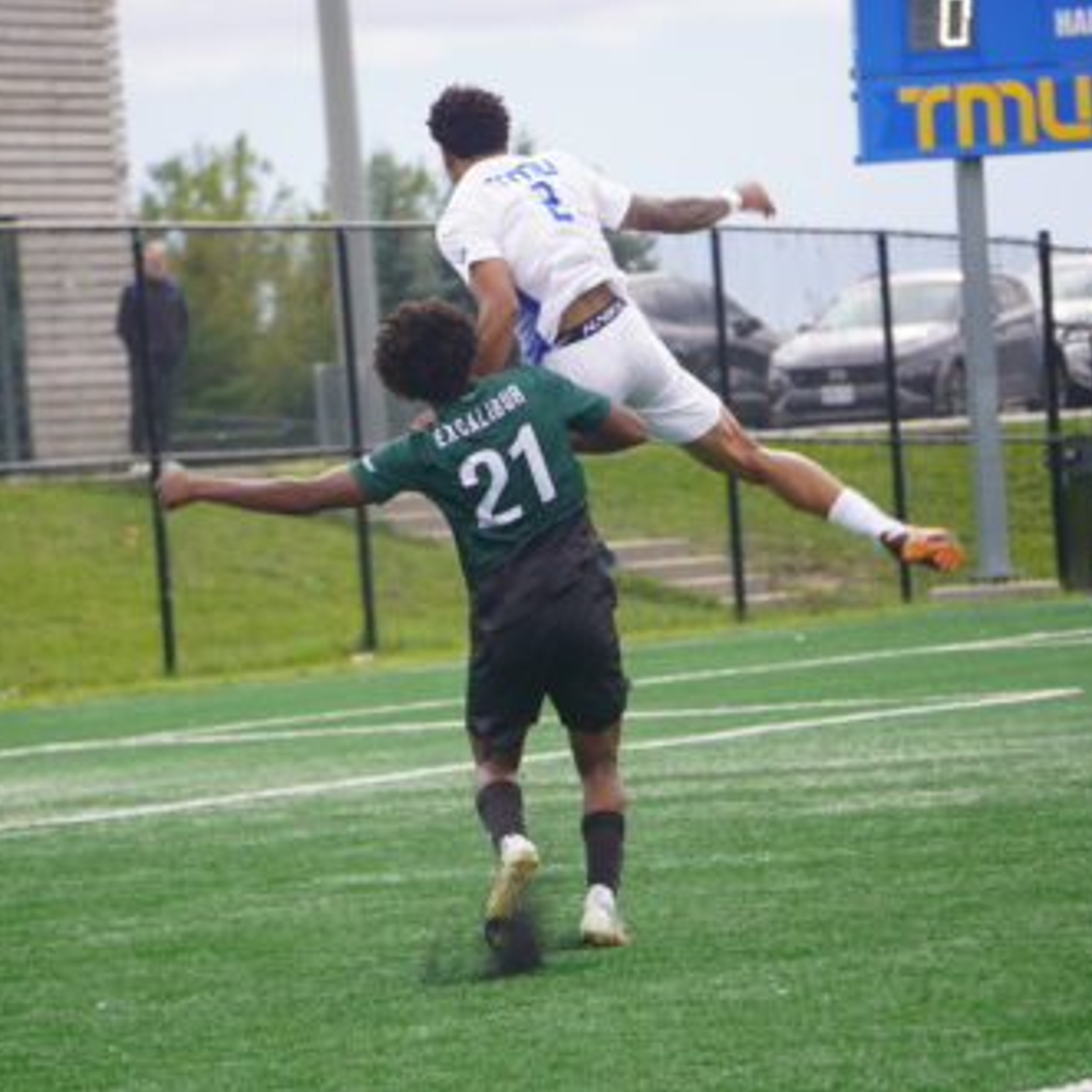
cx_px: 432
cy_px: 546
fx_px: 10659
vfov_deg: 5.9
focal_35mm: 299
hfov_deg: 5.9
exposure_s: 1/250
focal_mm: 155
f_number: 5.6
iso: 160
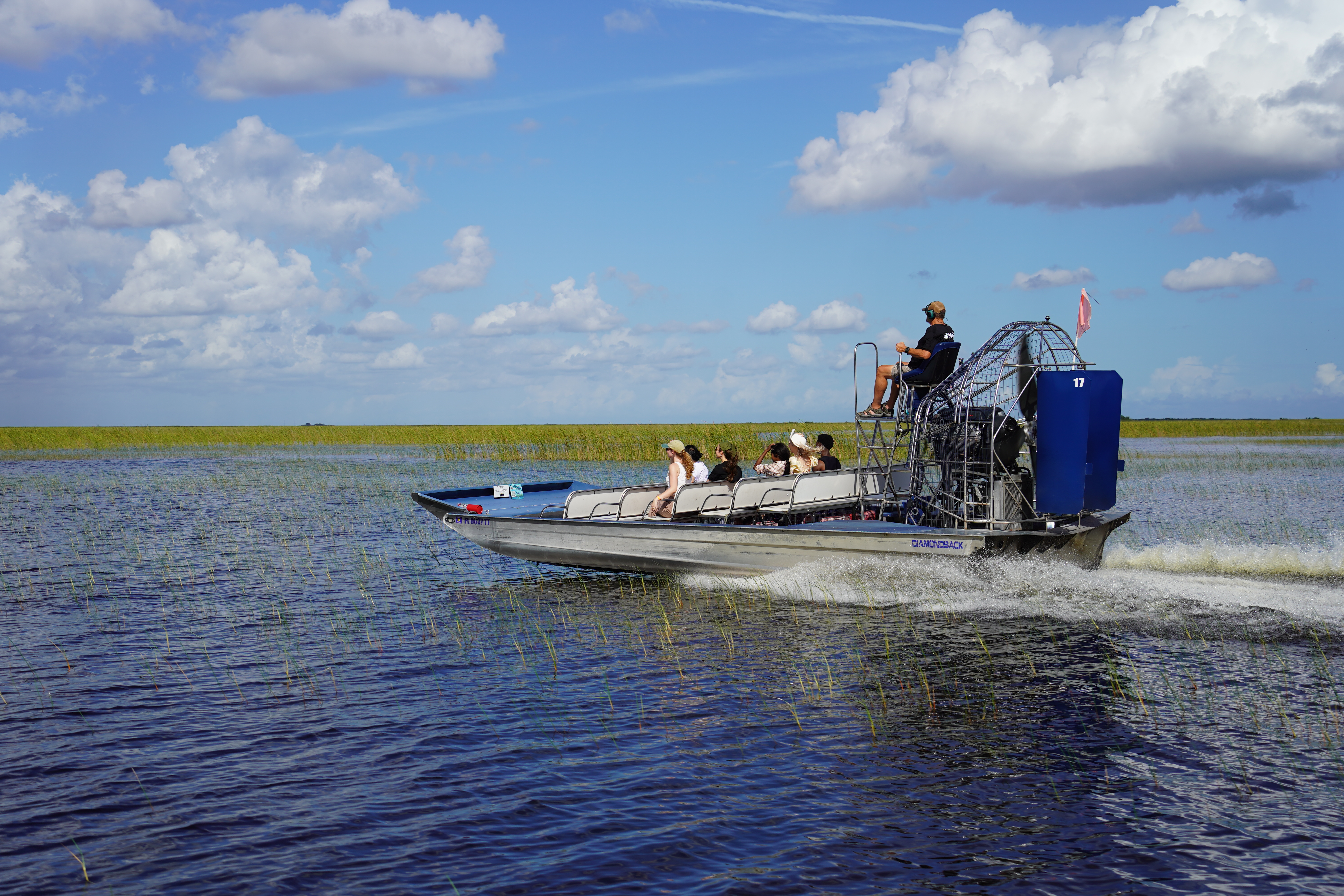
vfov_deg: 24.6
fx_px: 2053
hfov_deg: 36.2
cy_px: 448
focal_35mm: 55
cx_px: 672
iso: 100
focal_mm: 55
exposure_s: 1/1000
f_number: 5
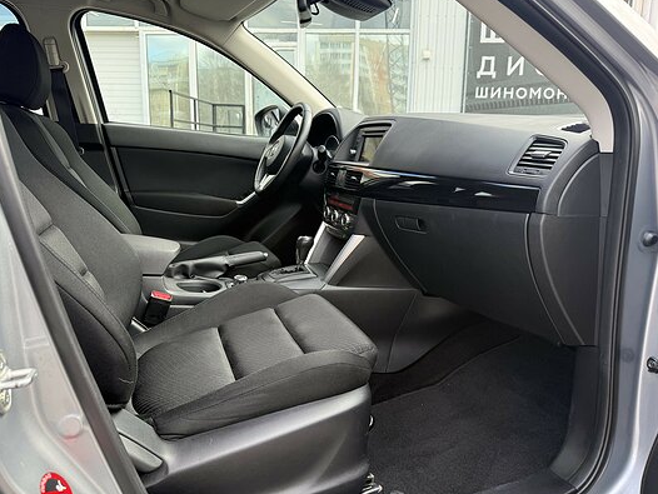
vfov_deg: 54.9
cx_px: 321
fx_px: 475
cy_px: 241
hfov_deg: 69.4
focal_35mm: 25
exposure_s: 1/414
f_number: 1.78
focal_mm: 6.76
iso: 100
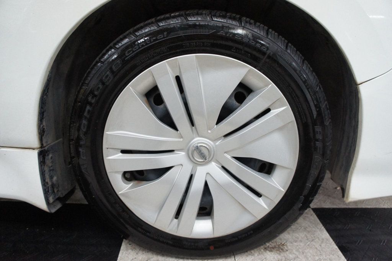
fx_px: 294
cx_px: 196
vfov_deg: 47.9
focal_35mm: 27
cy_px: 130
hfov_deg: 67.4
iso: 1600
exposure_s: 1/125
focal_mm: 18
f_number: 3.5
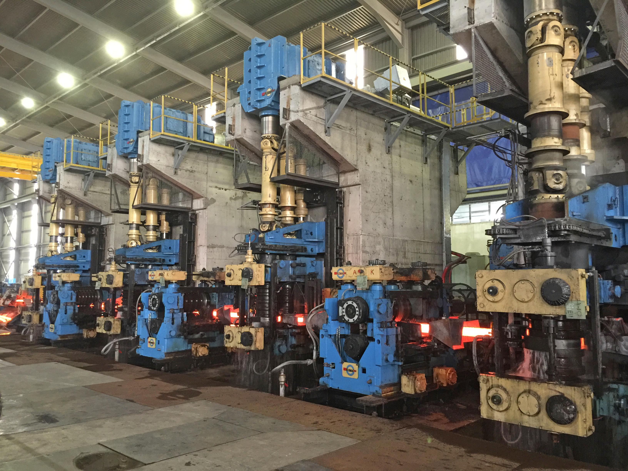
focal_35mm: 29
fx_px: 526
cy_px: 236
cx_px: 314
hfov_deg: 61.7
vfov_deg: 48.2
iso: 160
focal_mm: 4.15
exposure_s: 1/8
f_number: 2.2
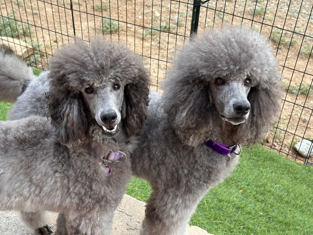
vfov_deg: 30.3
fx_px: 434
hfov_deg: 39.7
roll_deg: -4.0
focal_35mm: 48
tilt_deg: -39.0
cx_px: 156
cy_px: 118
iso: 80
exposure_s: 1/139
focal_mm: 6.86
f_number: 1.78
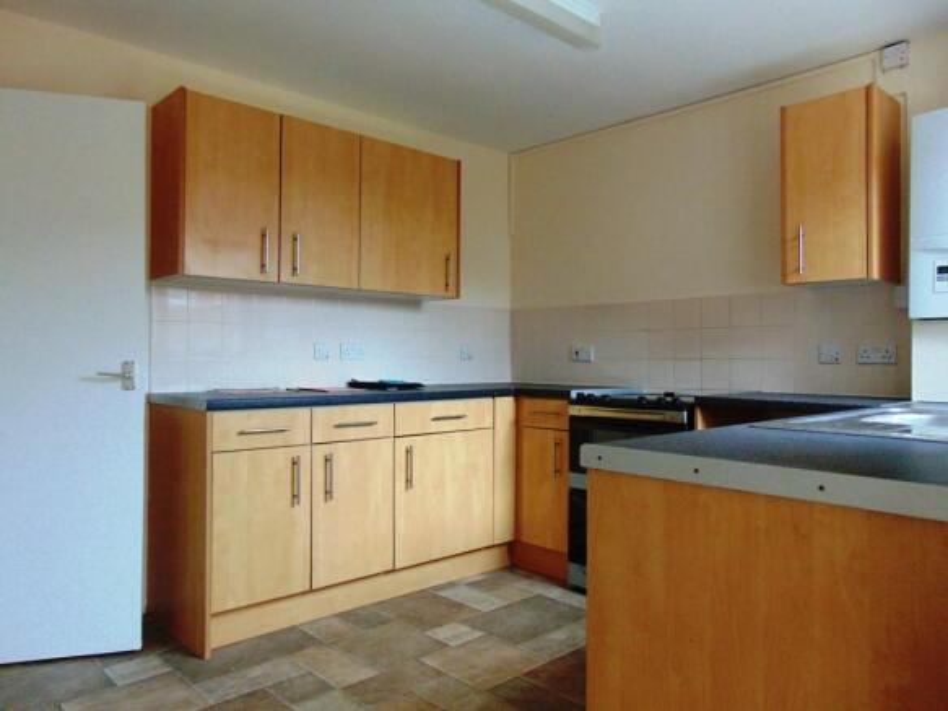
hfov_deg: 69.4
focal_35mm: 25
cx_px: 474
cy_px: 356
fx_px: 685
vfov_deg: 54.9
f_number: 3
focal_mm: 4.5
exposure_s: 1/30
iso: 250
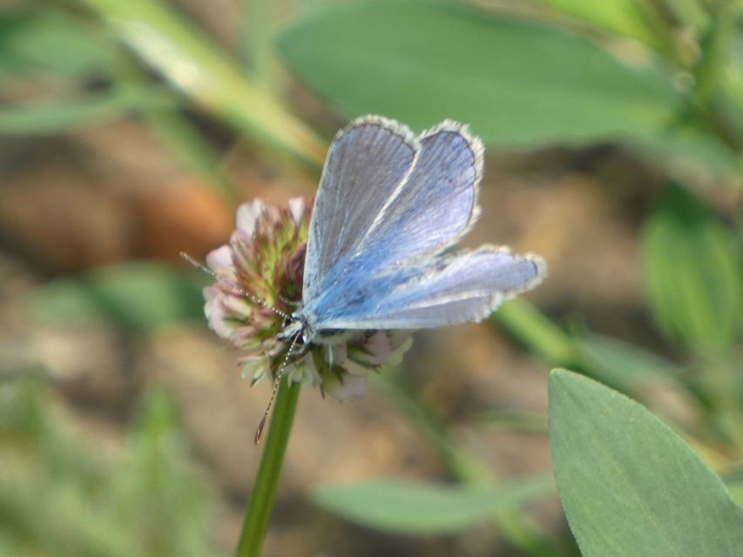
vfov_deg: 1.4
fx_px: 22755
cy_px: 278
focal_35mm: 1060
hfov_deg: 1.9
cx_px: 372
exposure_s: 1/125
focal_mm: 189.9
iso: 80
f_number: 5.7
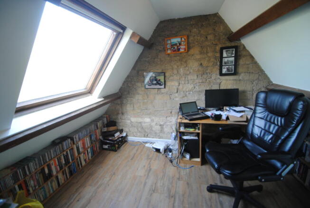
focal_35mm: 15
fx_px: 129
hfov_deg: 100.3
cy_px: 104
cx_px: 155
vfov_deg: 77.5
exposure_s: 1/30
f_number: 3.5
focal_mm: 10
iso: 400
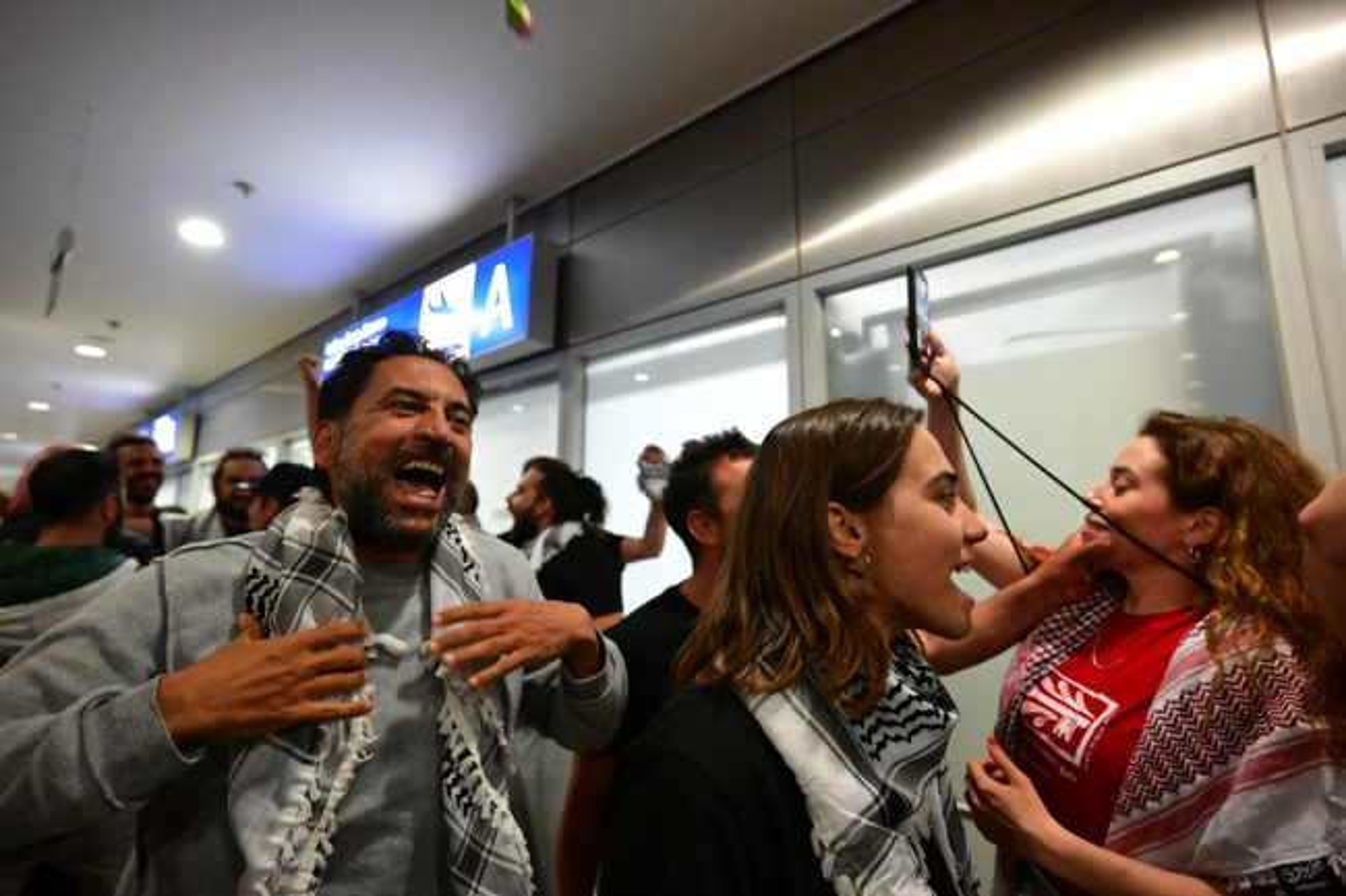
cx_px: 673
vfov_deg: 70.4
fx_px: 635
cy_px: 448
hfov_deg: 93.3
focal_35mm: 17
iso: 8000
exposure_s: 1/200
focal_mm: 17
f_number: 3.2
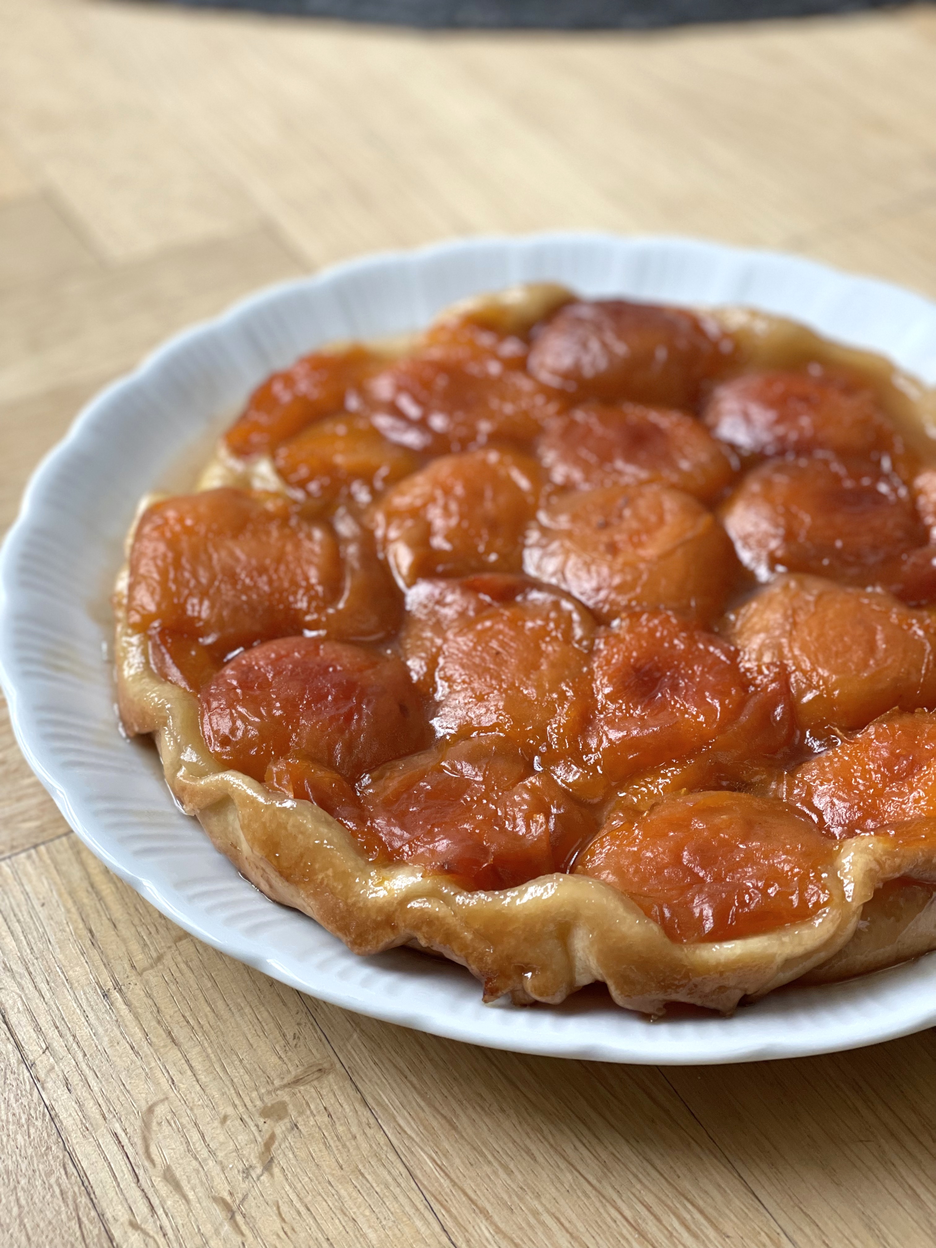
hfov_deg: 28.0
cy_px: 624
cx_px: 468
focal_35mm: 52
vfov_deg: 36.8
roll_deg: +0.7
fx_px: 1875
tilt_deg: -42.7
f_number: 2
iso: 125
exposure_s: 1/122
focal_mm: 6
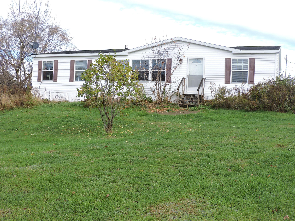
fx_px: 366
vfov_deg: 33.6
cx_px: 148
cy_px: 110
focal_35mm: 43
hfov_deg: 43.9
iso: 100
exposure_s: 1/200
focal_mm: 7.7
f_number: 3.4
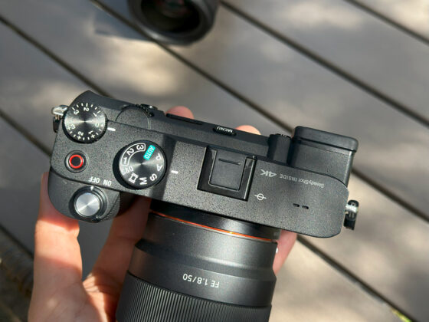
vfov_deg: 30.3
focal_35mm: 48
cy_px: 161
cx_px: 214
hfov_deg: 39.7
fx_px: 595
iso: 80
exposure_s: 1/1120
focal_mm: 6.86
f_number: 1.78
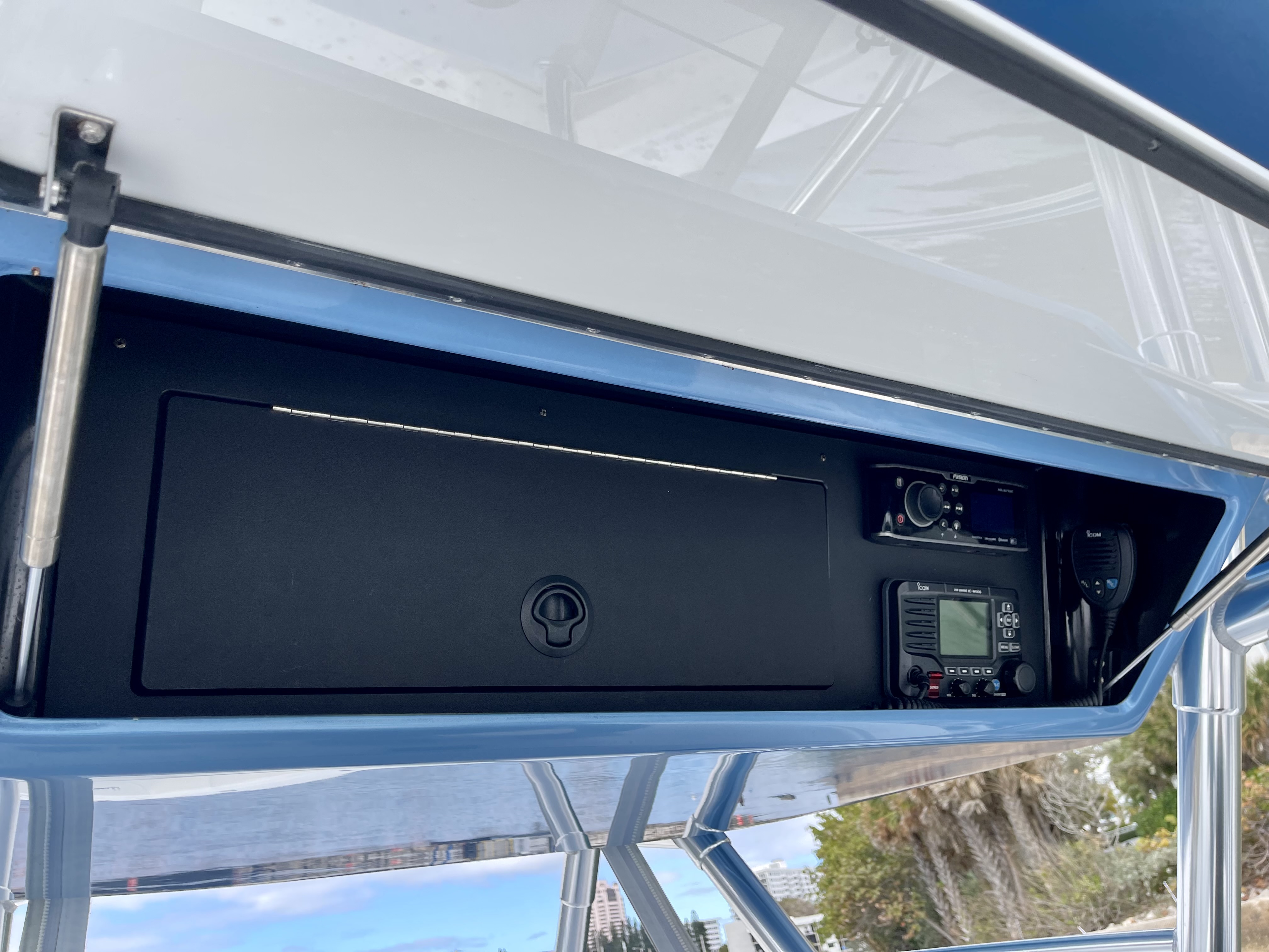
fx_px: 916
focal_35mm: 25
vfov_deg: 54.9
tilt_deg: +26.3
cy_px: 476
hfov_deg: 69.4
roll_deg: +12.9
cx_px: 634
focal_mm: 5.1
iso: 32
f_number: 1.6
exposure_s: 1/717
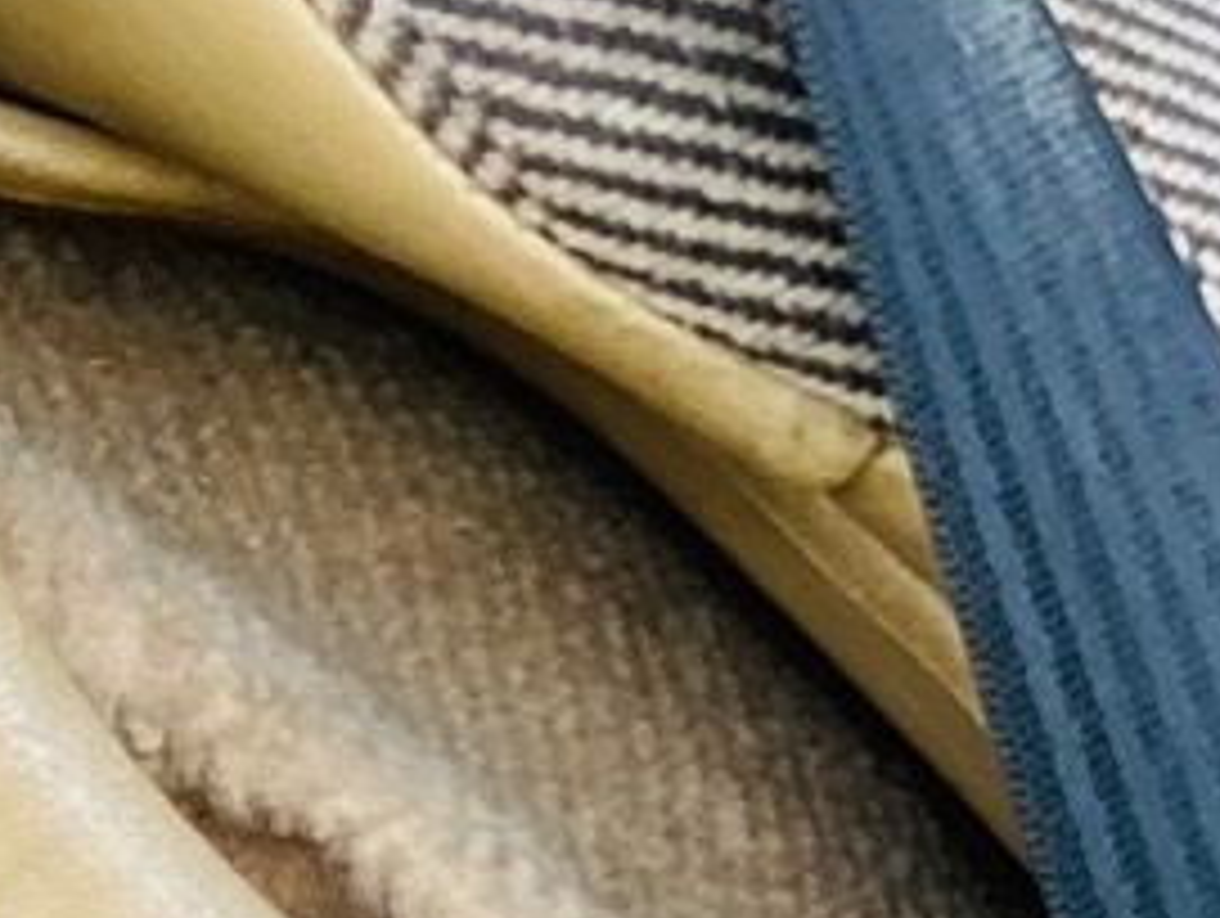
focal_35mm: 208
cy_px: 459
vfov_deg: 7.2
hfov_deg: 7.6
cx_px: 4268
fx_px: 7340
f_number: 1.8
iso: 40
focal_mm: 3.99
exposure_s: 1/121
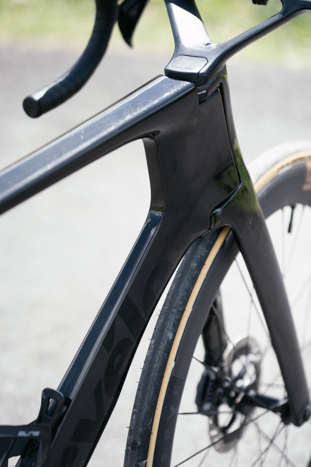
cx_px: 156
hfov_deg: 16.1
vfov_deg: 23.9
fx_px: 1101
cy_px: 234
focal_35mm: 85
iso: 400
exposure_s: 1/4000
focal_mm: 85
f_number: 3.2
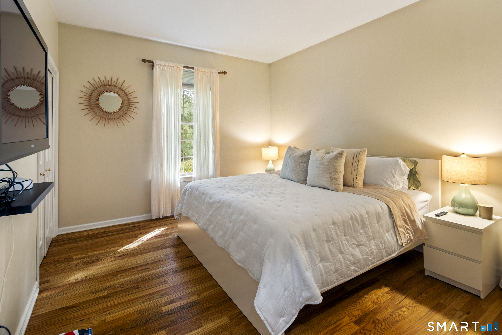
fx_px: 237
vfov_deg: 70.4
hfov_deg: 93.3
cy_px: 168
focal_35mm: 17
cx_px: 251
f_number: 9
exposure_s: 5
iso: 250
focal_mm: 17
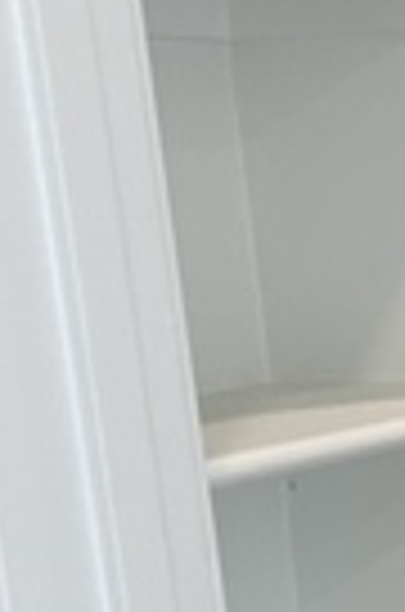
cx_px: 1062
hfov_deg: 9.0
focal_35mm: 133
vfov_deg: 15.2
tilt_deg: -12.2
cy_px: 605
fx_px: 2256
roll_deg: +3.2
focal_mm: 4.2
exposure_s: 1/60
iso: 64
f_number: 1.6
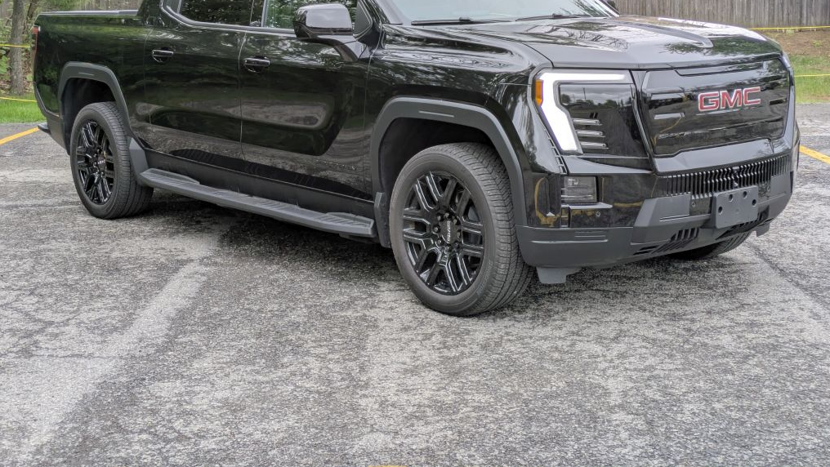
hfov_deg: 37.2
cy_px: 178
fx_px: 1233
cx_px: 417
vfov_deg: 21.4
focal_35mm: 56
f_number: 1.89
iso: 44
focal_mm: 5.43
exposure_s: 1/302
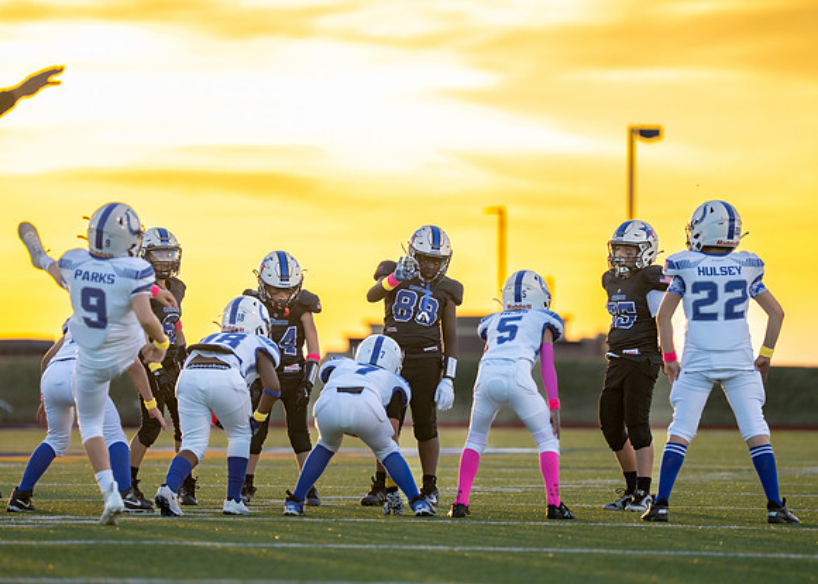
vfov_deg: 5.7
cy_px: 296
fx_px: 5886
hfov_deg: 7.9
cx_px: 381
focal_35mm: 253
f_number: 2.8
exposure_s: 1/1250
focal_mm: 200
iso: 640
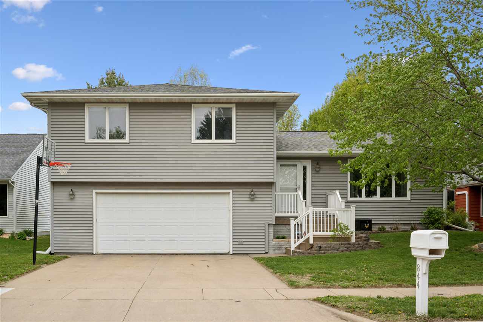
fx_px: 469
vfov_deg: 37.8
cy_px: 161
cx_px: 242
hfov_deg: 54.4
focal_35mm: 35
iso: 400
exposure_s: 1/640
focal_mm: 35
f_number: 9
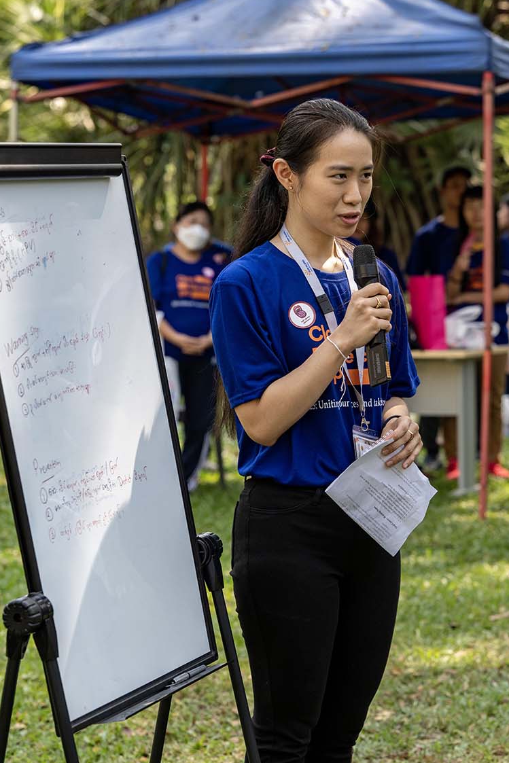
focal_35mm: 109
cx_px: 299
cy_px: 463
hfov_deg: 12.6
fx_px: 2311
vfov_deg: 18.7
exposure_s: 1/800
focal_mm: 85
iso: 560
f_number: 4.5
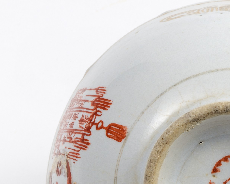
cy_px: 198
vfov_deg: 7.4
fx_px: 1416
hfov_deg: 9.2
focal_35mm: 208
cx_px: 205
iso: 100
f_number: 22
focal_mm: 60
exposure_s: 1/60
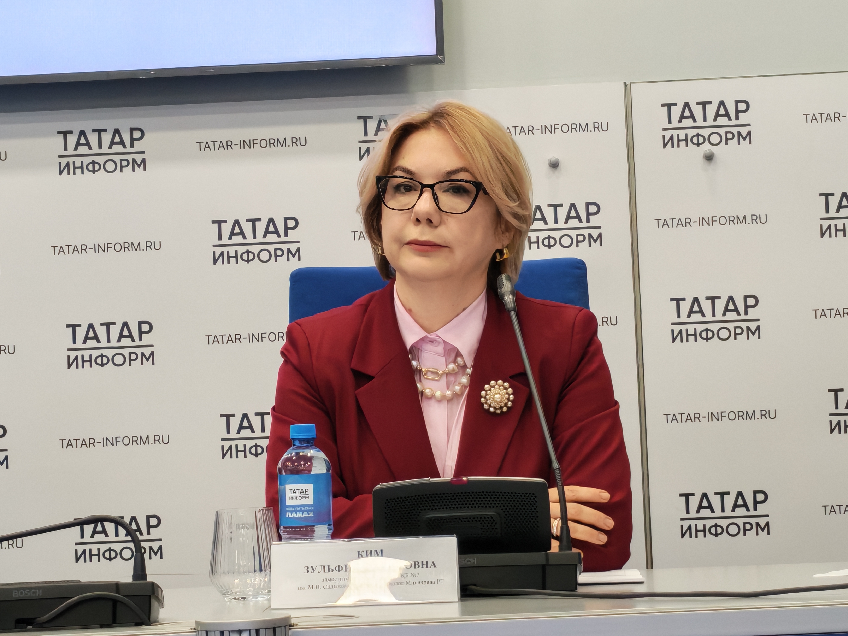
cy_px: 318
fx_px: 3601
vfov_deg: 10.1
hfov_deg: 13.4
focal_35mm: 147
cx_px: 424
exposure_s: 1/100
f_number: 1.9
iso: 500
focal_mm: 6.12
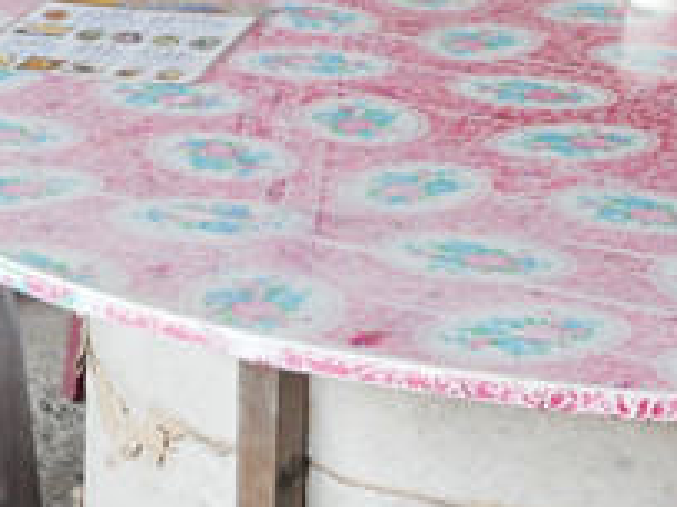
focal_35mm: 147
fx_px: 2875
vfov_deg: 10.1
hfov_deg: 13.3
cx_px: 617
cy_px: 219
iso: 200
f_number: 1.7
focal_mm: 15
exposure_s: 1/80
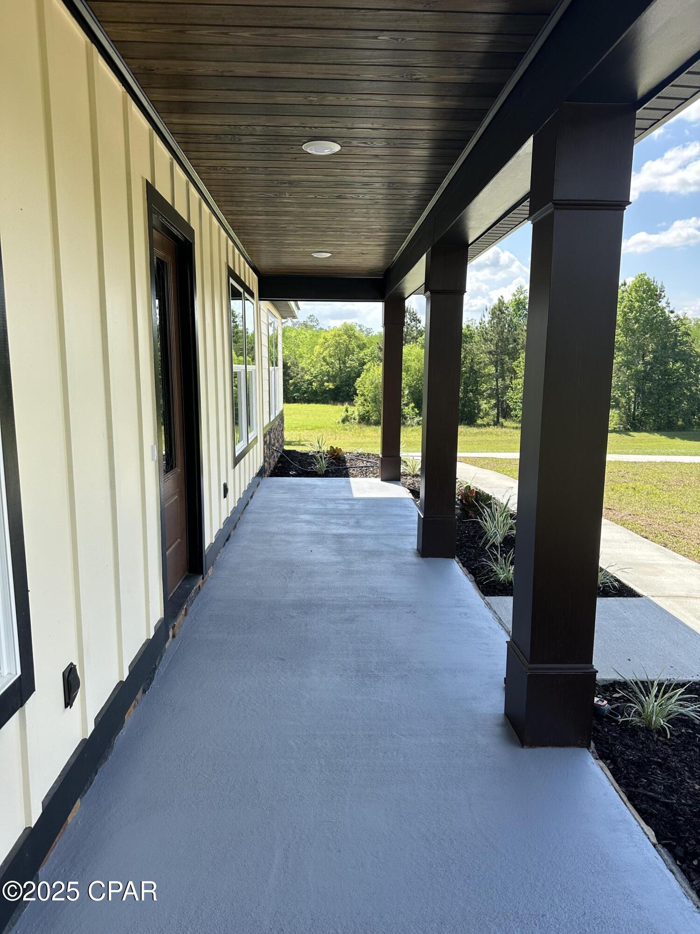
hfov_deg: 56.8
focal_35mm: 24
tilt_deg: -7.3
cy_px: 467
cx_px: 350
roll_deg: -0.8
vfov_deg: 71.6
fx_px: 647
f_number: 1.78
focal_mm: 6.86
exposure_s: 1/1171
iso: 80
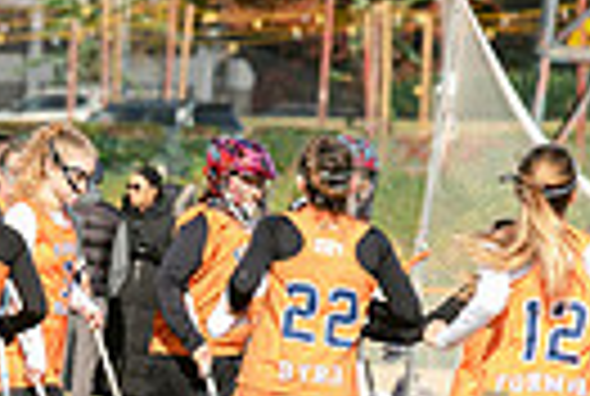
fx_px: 14504
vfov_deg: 1.6
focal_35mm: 883
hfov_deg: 2.3
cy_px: 484
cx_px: 81
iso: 250
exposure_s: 1/1600
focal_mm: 200
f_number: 5
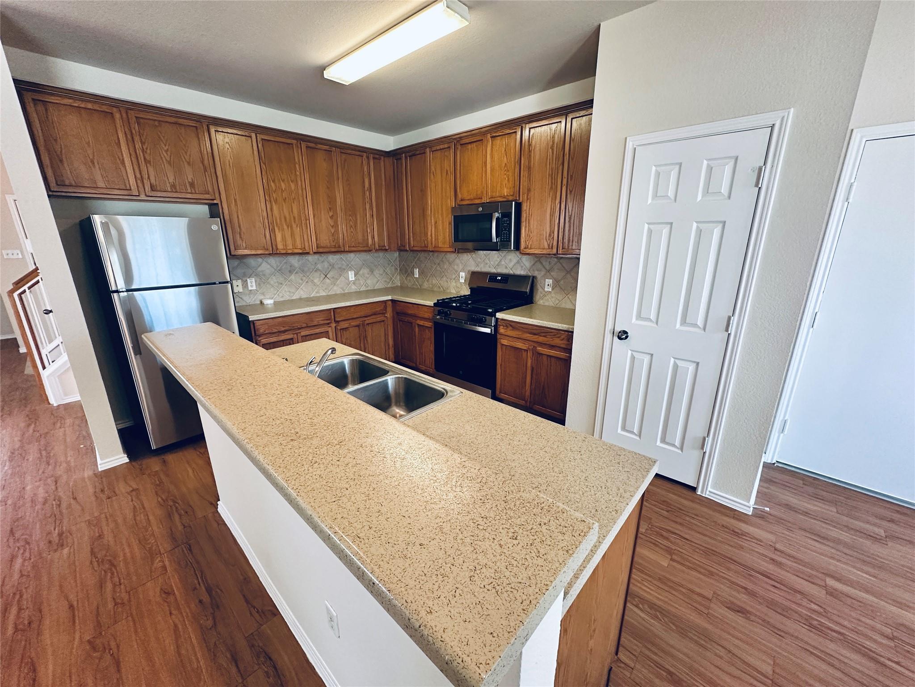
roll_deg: +0.4
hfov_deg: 102.1
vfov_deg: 85.7
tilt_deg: -16.0
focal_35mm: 14
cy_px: 344
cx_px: 458
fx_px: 370
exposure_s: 1/120
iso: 250
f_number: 2.2
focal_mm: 2.22
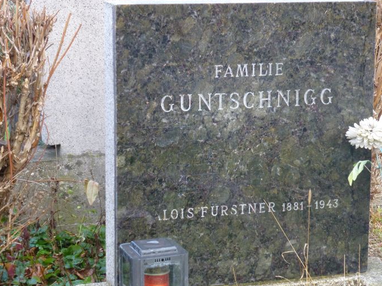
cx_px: 201
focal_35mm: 100
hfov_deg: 19.6
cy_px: 128
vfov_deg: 14.8
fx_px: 1104
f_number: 5.2
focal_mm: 15.1
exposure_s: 1/60
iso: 320
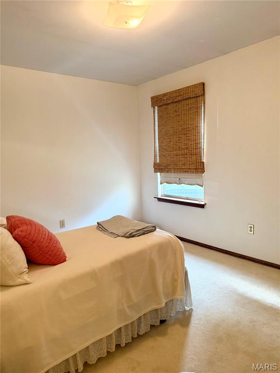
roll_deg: +3.2
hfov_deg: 56.8
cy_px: 186
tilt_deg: -7.4
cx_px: 140
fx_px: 259
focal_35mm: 24
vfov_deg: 71.6
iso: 250
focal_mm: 6.76
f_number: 1.78
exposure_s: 1/60
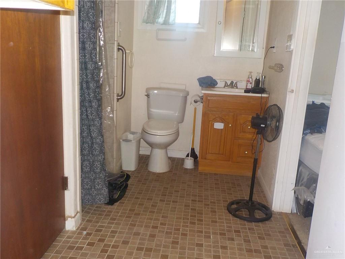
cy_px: 130
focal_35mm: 30
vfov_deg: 46.8
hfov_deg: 60.0
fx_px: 299
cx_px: 172
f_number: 3.3
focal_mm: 4.1
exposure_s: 1/30
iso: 200
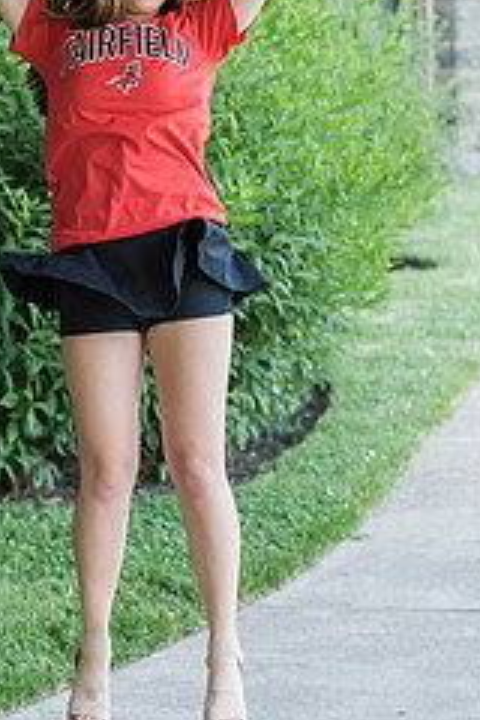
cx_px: 54
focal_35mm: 178
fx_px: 3560
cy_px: 150
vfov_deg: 11.5
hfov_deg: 7.7
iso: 1000
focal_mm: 95
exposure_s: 1/250
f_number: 3.5
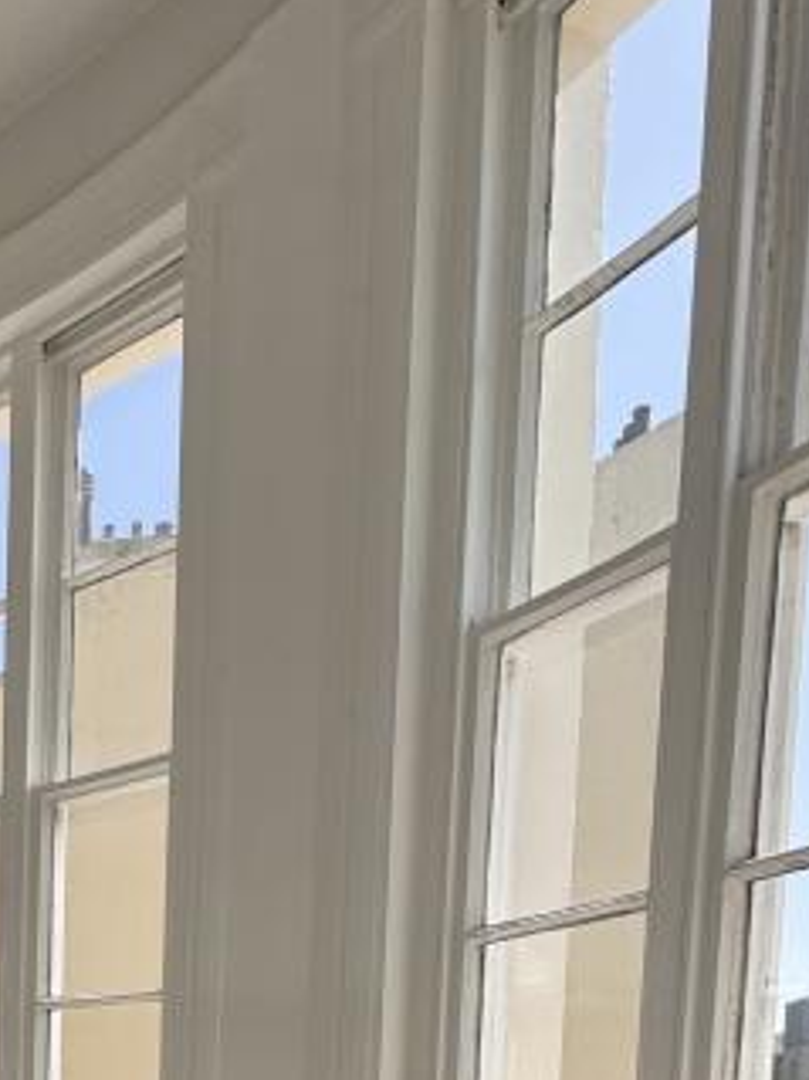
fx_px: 1403
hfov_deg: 28.3
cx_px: -142
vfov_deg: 34.1
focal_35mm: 45
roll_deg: -1.4
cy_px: 1287
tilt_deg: -4.0
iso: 50
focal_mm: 2.22
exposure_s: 1/2208
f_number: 2.2
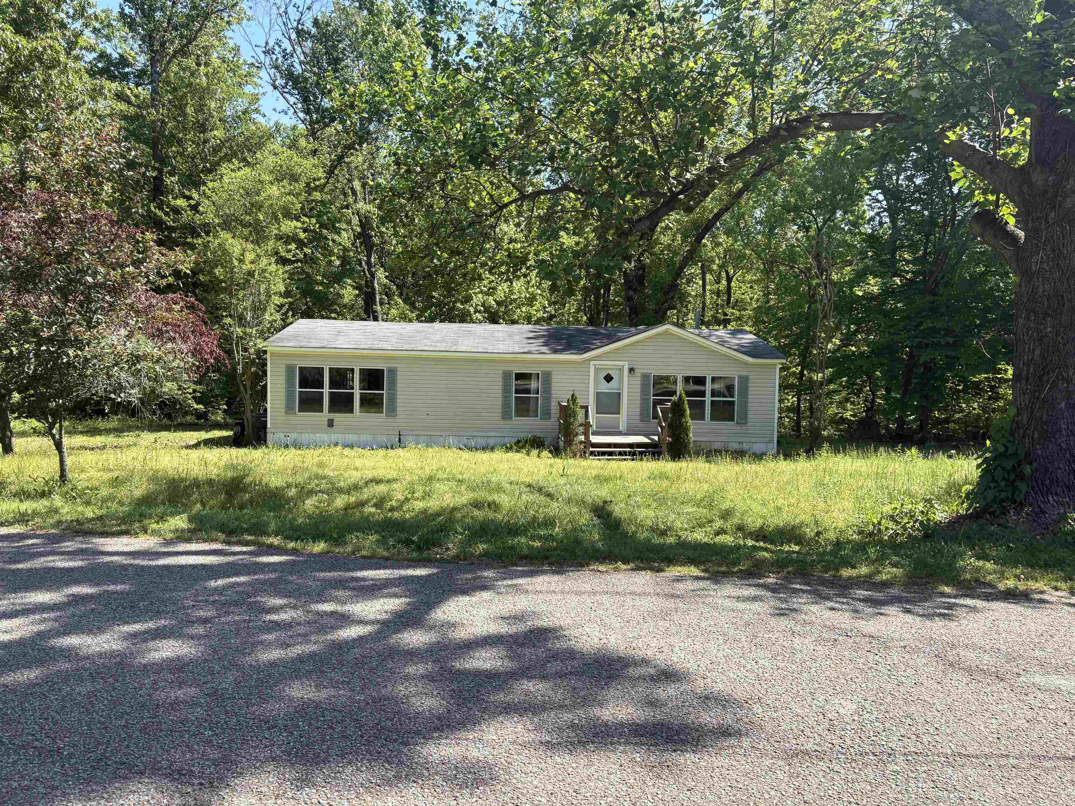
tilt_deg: -2.6
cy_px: 403
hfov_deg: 67.3
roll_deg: -1.1
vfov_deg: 53.1
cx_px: 538
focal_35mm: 26
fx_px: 807
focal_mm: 5.96
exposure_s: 1/1099
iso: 50
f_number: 1.6
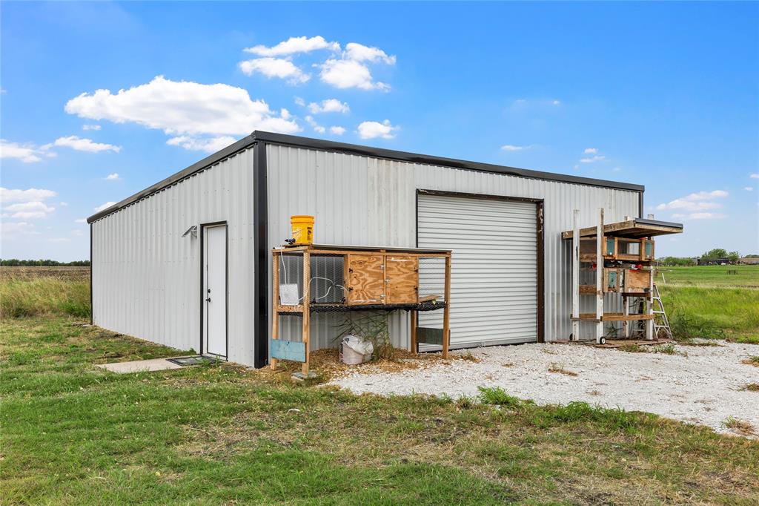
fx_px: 653
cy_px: 253
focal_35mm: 31
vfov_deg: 42.3
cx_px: 380
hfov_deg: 60.3
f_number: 9
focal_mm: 21
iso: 250
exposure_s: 1/20
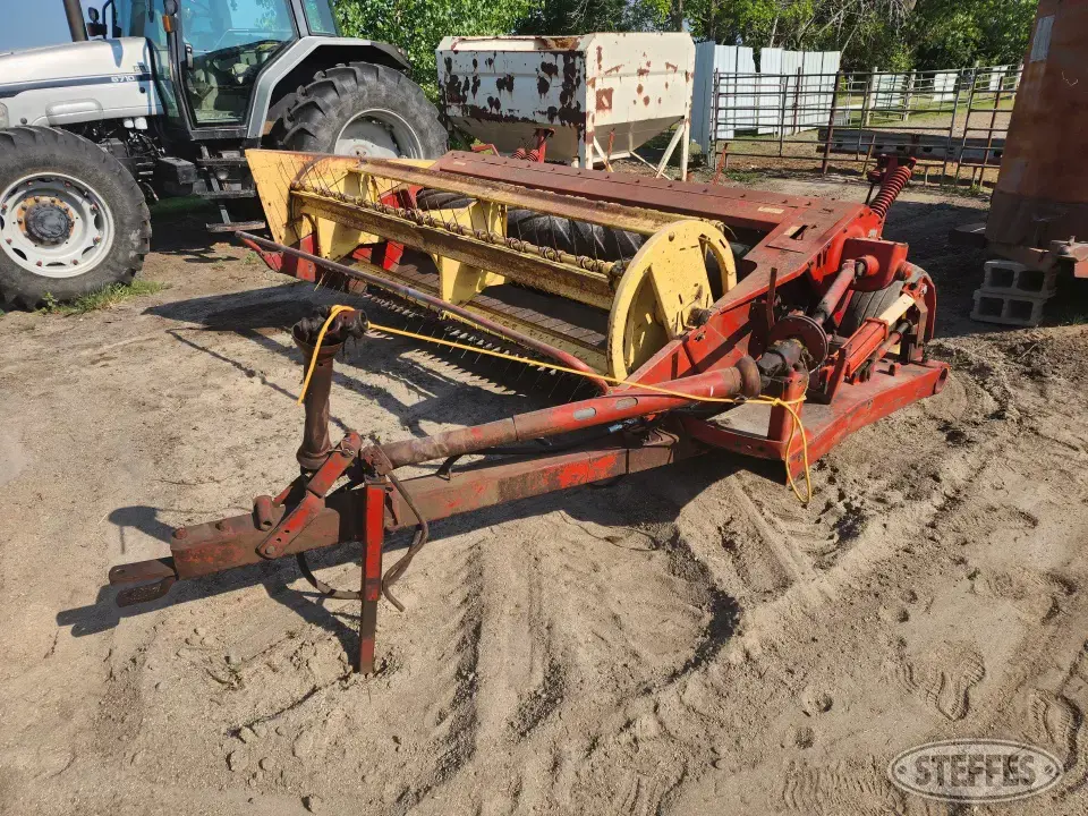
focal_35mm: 23
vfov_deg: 58.9
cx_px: 544
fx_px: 723
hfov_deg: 73.9
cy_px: 408
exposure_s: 1/895
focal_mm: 6.4
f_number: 1.8
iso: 12
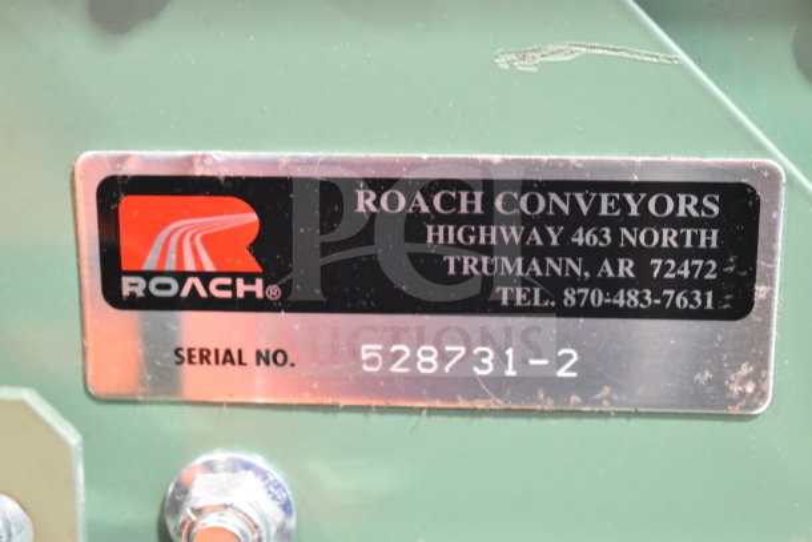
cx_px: 406
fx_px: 1760
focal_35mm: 78
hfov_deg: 26.0
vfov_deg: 17.5
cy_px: 271
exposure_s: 1/125
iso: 6400
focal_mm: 52
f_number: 5.6
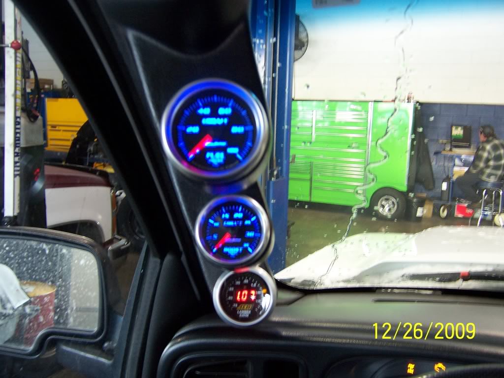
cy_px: 189
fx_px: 480
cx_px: 252
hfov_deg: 55.4
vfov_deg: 42.9
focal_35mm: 33
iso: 140
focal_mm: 5.5
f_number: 3.4
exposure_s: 1/8
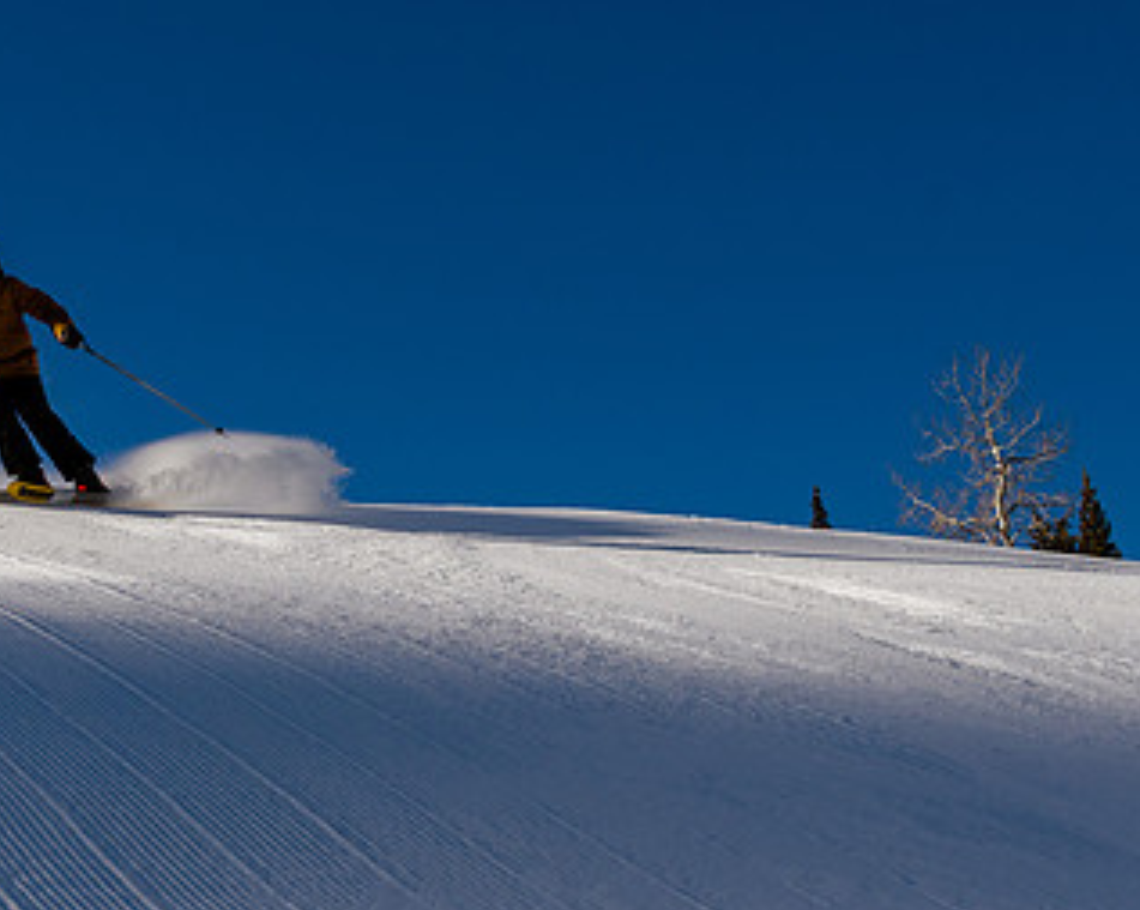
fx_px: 3169
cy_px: 308
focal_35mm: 94
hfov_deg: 20.4
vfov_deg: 16.3
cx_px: 444
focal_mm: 32
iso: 160
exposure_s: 1/1000
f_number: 8
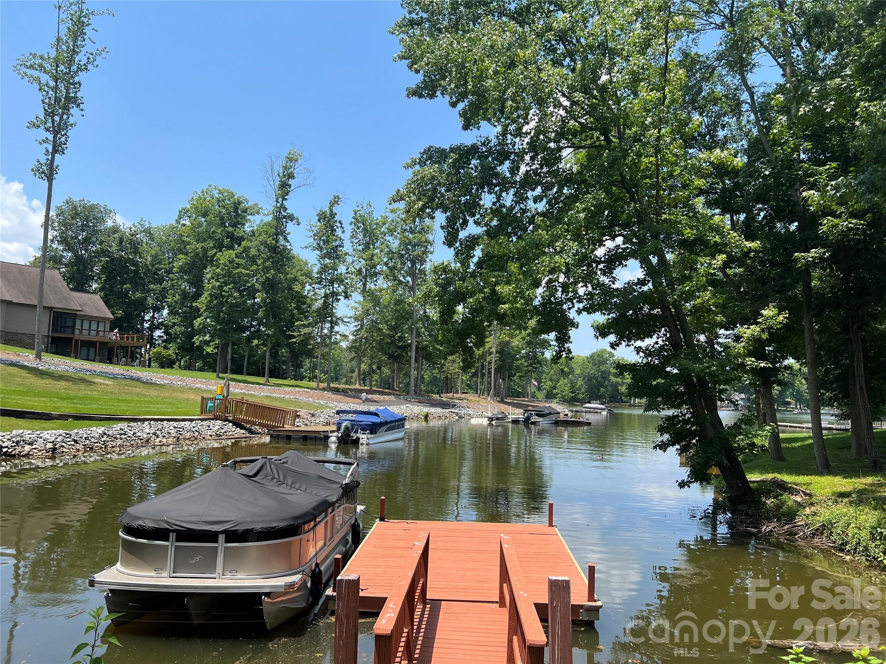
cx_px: 443
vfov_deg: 53.1
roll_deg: -1.5
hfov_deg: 67.3
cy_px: 332
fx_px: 665
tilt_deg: +4.6
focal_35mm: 26
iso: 50
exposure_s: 1/2252
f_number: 1.5
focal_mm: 5.7
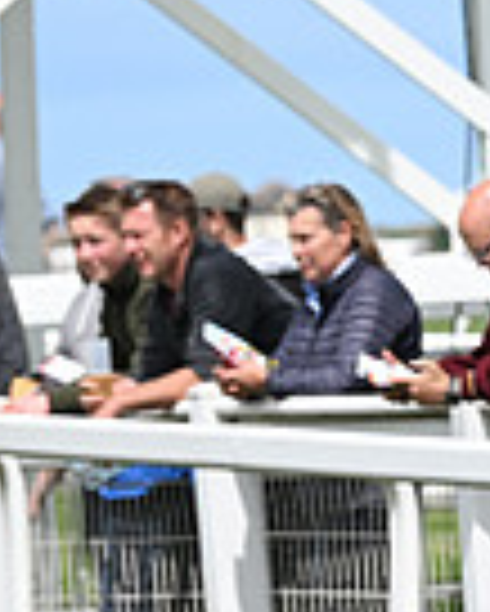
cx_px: 1200
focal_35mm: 619
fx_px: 11208
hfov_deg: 2.5
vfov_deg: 3.1
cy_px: 407
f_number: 5.6
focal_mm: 155
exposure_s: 1/2000
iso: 400
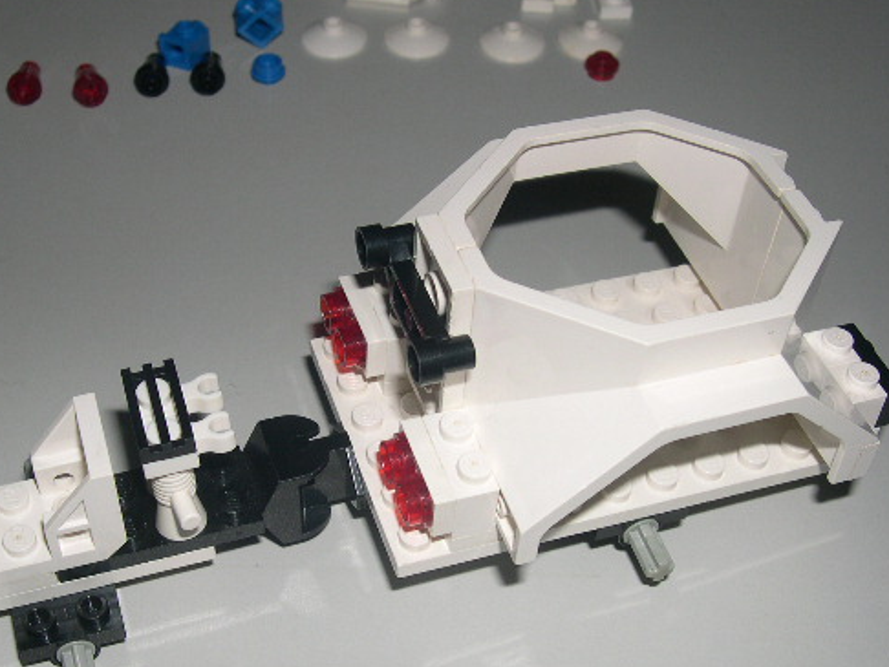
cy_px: 397
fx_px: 1285
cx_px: 384
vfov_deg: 29.1
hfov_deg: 38.1
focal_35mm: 50
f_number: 7.6
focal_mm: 8
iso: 100
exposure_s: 1/60
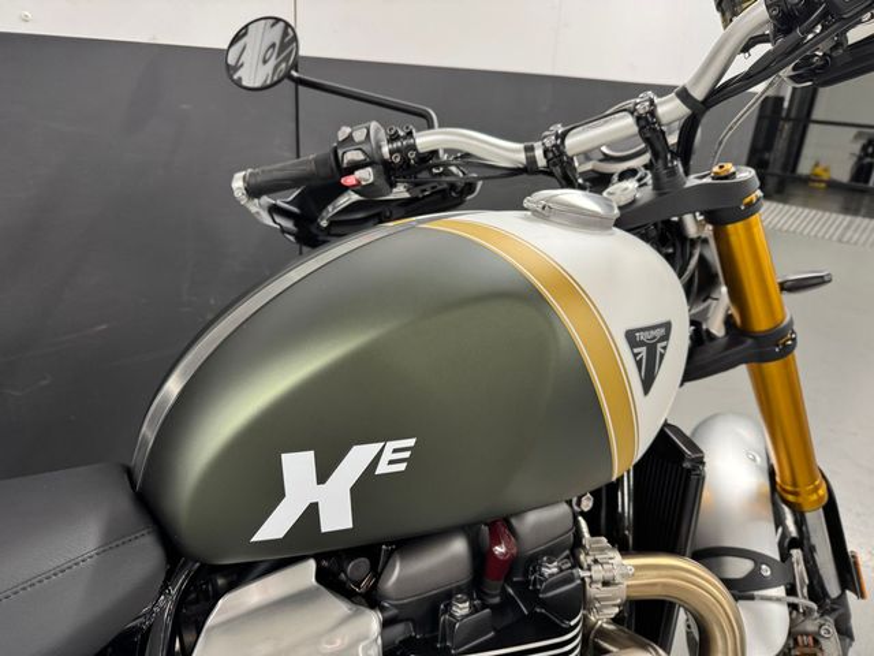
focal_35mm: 24
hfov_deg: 71.6
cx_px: 437
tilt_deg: -22.4
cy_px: 328
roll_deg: -3.6
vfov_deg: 56.8
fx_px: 606
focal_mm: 6.76
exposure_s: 1/50
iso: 250
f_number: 1.78
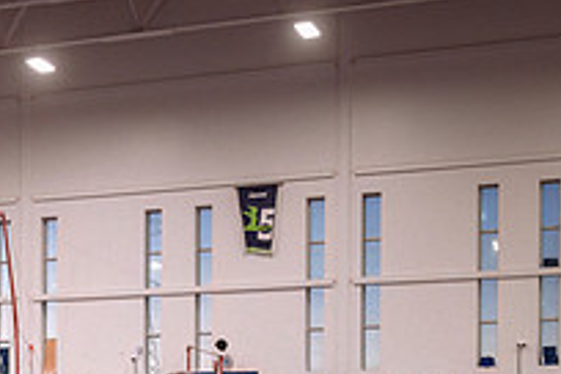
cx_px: -144
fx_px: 1652
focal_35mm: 106
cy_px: 486
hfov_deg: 18.1
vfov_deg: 12.5
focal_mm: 33
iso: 1600
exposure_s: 1/160
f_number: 6.3
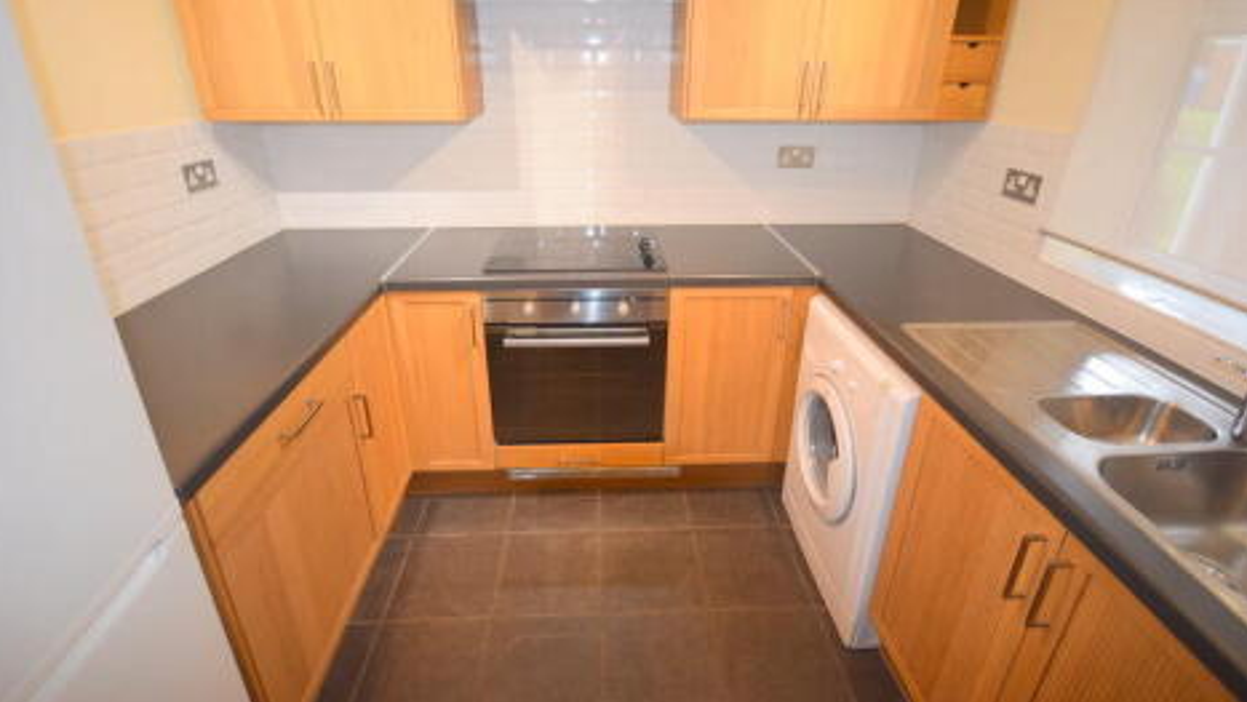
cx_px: 617
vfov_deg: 66.7
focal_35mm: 16
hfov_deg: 99.4
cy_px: 292
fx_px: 529
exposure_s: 1/60
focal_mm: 10
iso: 900
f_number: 4
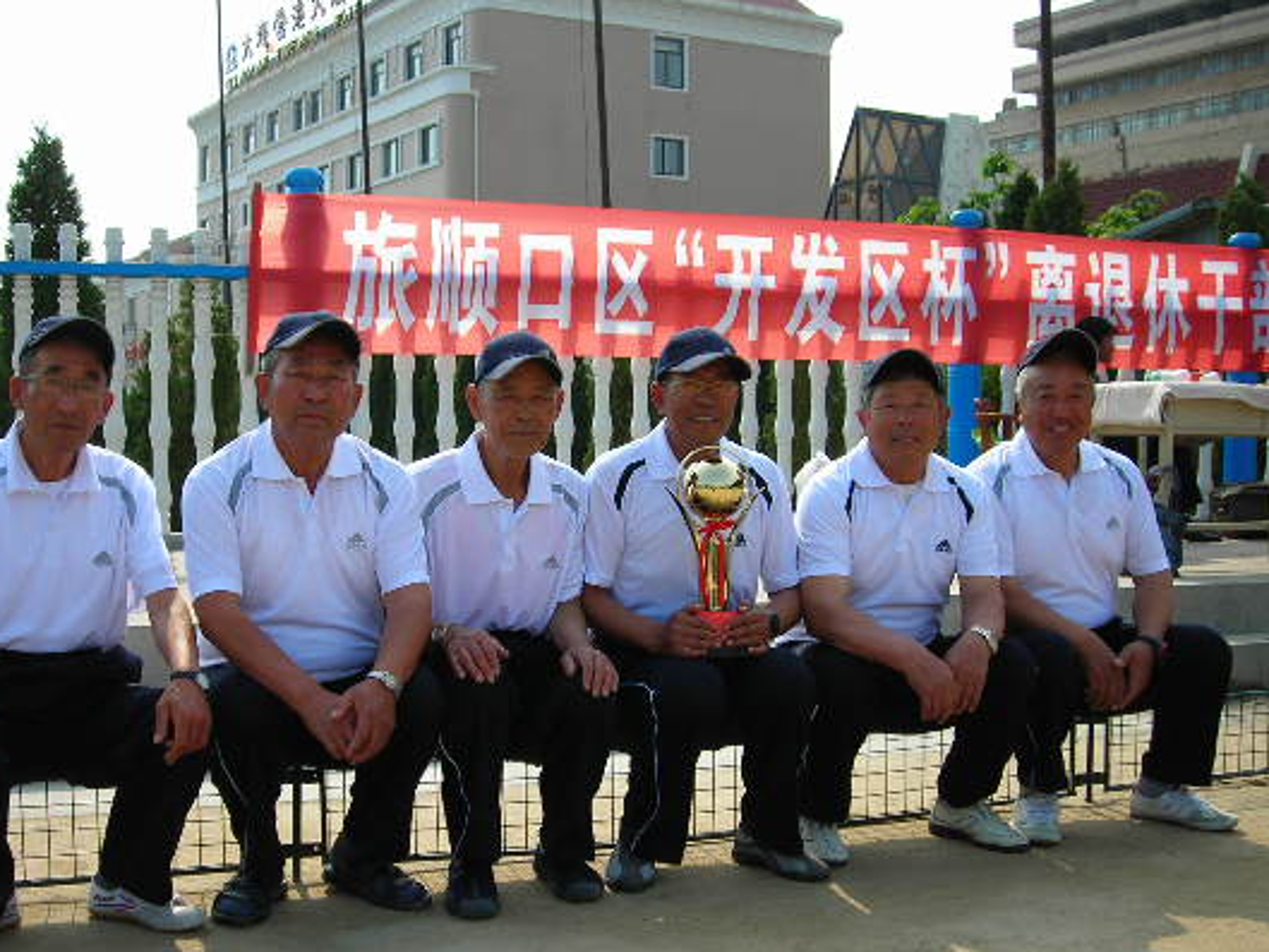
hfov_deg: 41.2
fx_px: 1687
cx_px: 585
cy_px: 552
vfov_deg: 31.5
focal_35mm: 46
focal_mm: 6.3
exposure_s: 1/432
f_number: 3.2
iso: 50
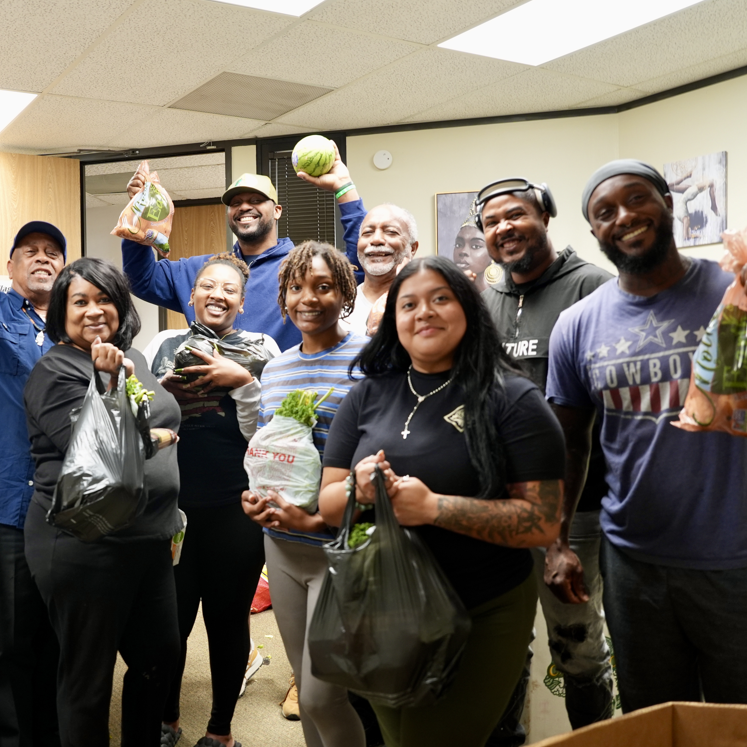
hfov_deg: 45.9
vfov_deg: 47.2
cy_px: 407
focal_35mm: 35
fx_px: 855
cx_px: 206
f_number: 2.8
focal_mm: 24
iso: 800
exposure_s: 1/30
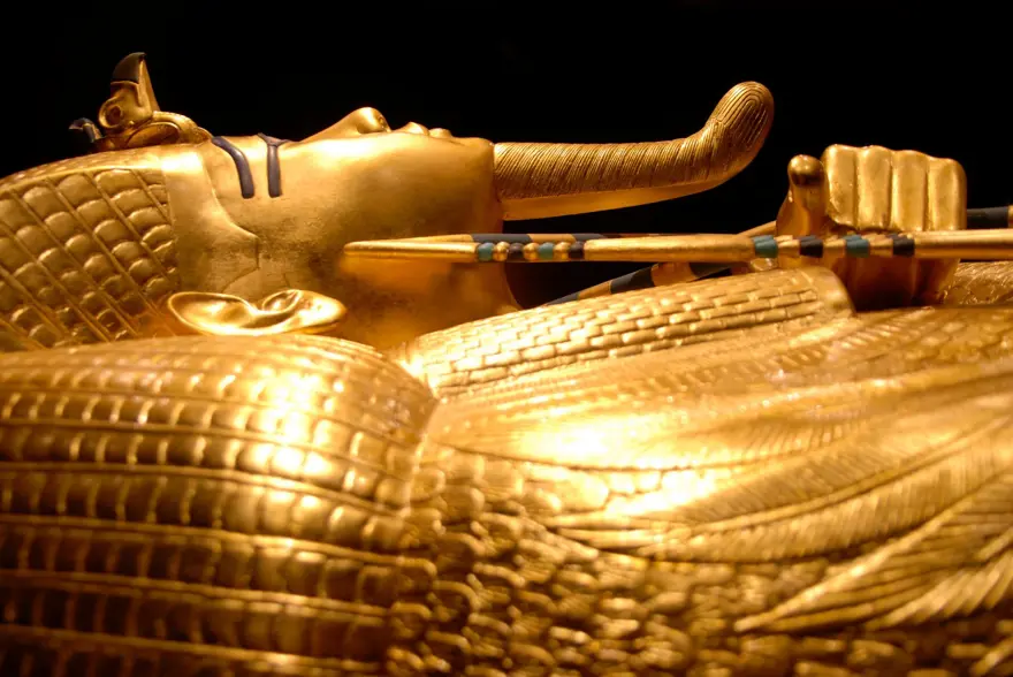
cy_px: 338
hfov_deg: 59.5
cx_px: 506
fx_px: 887
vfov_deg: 41.8
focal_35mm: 32
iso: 100
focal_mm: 21
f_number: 3.2
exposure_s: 1/8
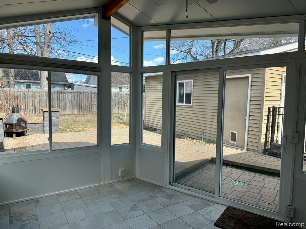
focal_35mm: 24
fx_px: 212
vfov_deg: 56.8
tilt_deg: -4.0
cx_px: 153
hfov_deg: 71.6
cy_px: 114
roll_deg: -1.2
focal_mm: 6.76
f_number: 1.78
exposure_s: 1/1337
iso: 80
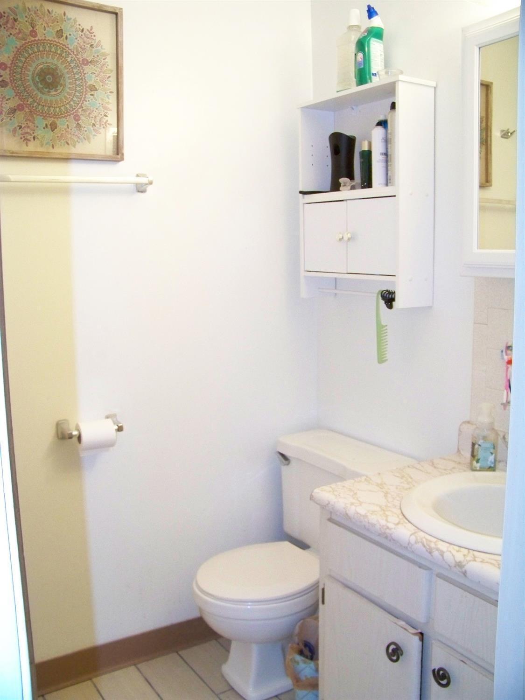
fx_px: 667
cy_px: 350
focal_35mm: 33
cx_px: 262
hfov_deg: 42.9
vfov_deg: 55.4
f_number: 2.8
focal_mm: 5.85
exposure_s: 1/30
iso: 640
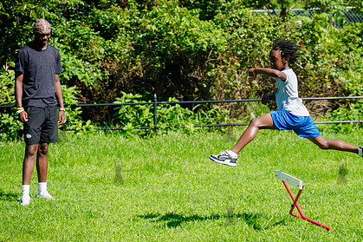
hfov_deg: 13.2
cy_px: 138
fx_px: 1562
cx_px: 257
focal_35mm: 155
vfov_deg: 8.8
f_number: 4
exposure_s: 1/1000
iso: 200
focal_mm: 100
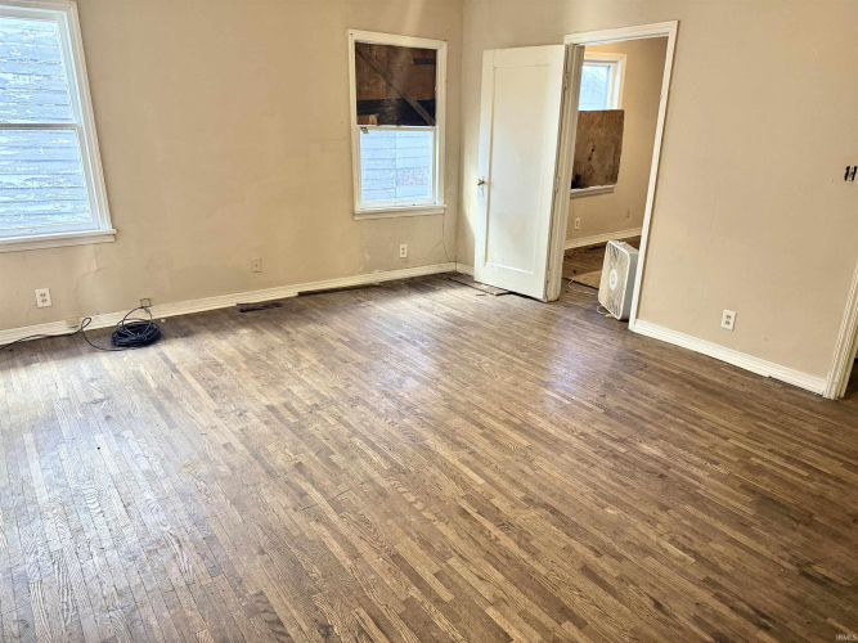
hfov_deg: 71.6
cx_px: 429
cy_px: 322
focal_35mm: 24
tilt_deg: -19.6
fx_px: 595
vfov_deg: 56.8
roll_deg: -1.2
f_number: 1.78
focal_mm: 6.76
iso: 320
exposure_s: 1/120
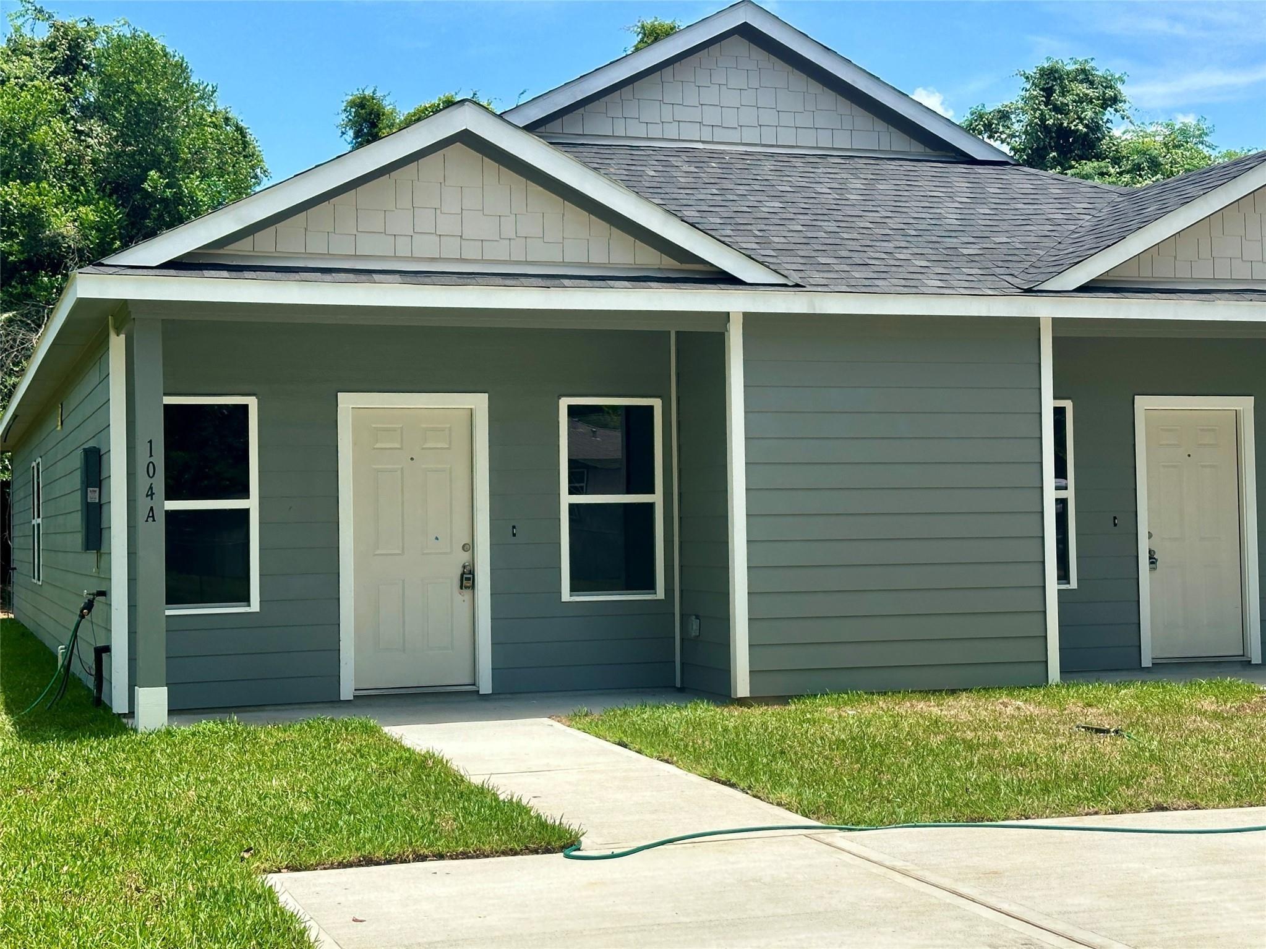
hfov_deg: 39.7
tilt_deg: +1.9
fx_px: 1755
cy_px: 474
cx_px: 633
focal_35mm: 48
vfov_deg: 30.3
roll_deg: +2.1
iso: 64
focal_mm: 6.86
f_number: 1.78
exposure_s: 1/2732
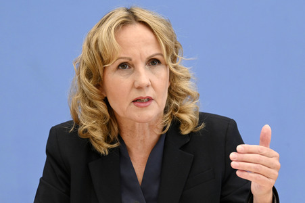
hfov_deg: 15.2
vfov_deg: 10.1
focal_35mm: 135
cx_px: 152
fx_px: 1143
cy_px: 102
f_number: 5.6
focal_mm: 135
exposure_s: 1/640
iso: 5000
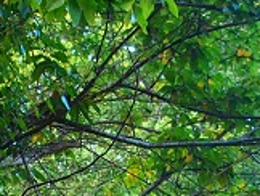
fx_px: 1482
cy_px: 243
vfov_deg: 7.5
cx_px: 136
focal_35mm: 197
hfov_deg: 10.0
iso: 640
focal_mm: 6.7
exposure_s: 1/160
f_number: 3.5
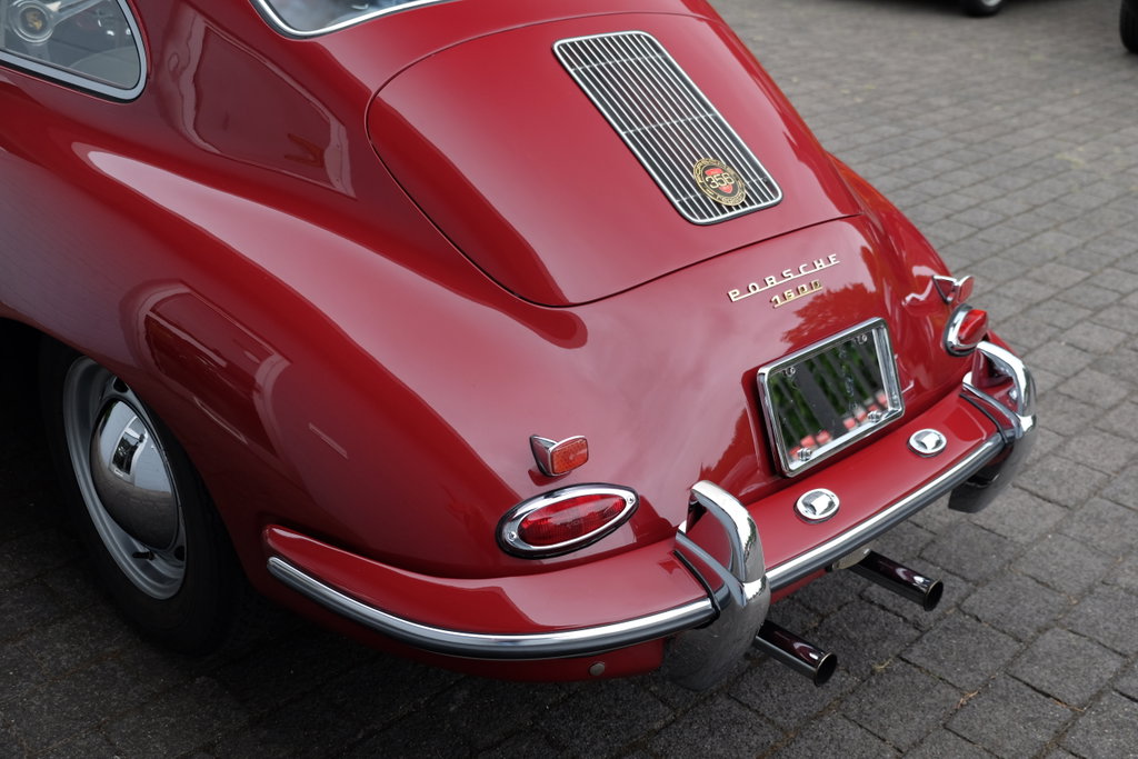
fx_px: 1201
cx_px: 569
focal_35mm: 38
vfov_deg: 35.1
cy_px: 380
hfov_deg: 50.7
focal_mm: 25.4
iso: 320
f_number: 3.2
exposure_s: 1/180
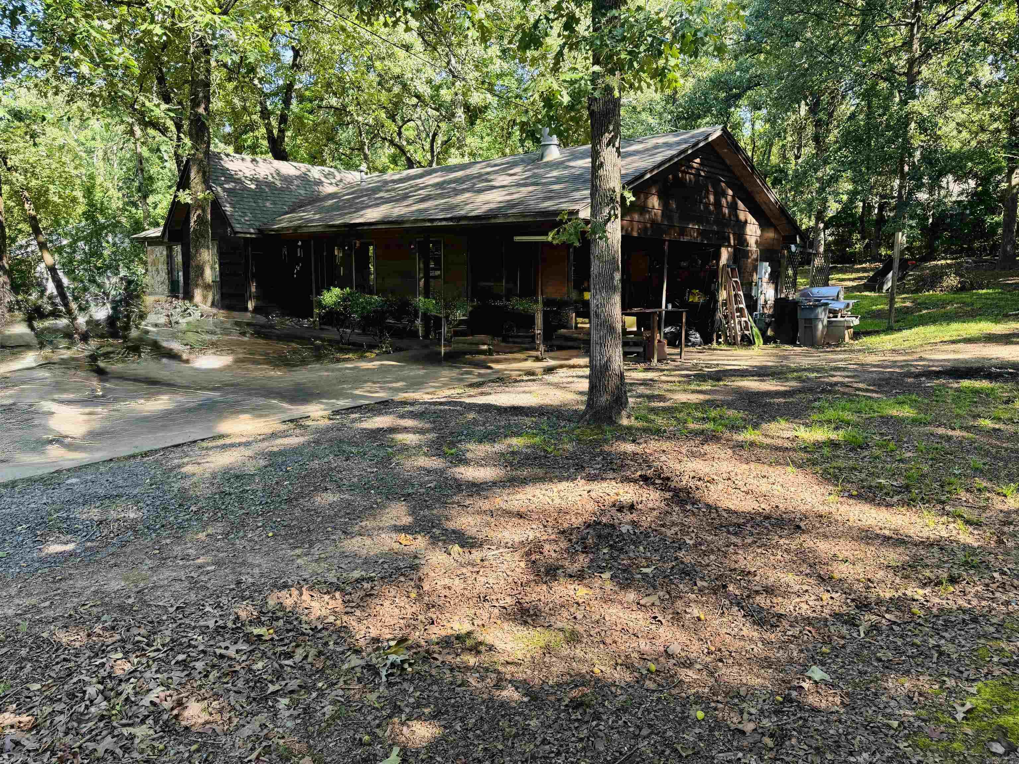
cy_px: 382
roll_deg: -0.5
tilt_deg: -8.8
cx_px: 510
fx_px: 706
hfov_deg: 71.6
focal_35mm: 24
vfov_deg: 56.8
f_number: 1.78
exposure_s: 1/136
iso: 50
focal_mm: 6.76
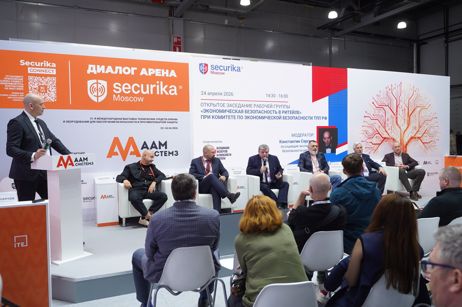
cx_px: 231
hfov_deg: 65.5
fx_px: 359
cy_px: 154
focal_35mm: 28
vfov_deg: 46.3
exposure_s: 1/100
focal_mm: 28
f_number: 3.5
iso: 640
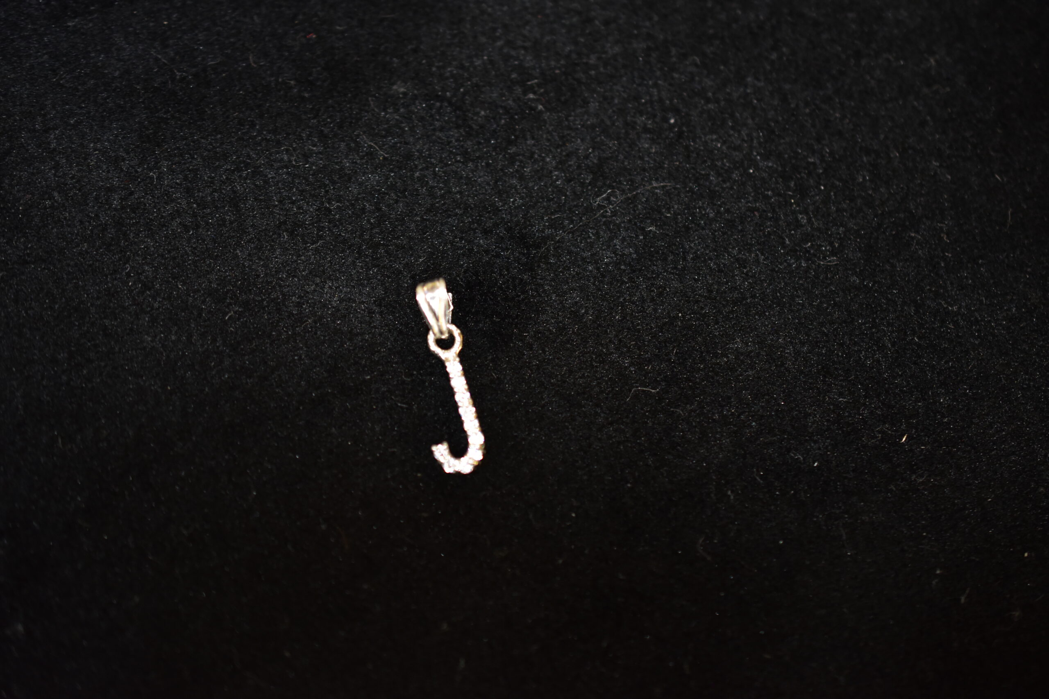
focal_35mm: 60
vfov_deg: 22.6
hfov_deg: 33.4
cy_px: 350
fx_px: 1748
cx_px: 524
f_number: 3.2
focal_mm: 40
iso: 800
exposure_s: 1/30
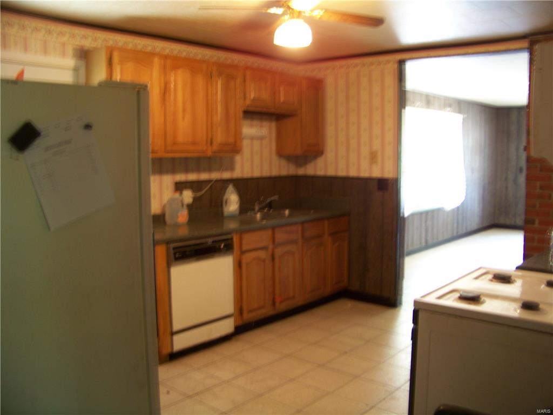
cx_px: 276
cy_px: 208
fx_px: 575
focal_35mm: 36
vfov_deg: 39.7
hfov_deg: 51.4
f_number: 2.8
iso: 64
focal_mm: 5.85
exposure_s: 1/2
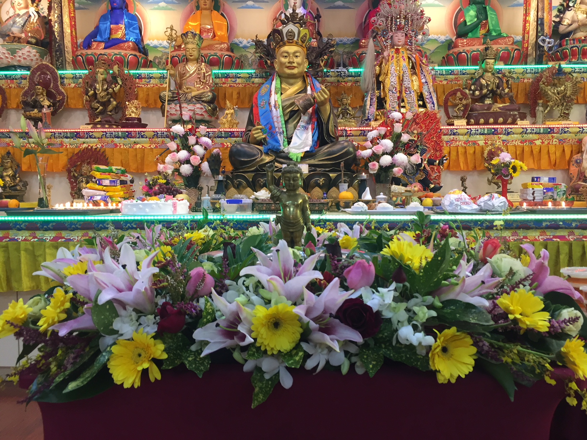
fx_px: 492
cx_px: 294
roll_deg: -1.8
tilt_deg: -4.2
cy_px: 220
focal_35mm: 29
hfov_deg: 61.7
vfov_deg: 48.2
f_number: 2.2
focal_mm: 4.15
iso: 100
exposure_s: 1/33
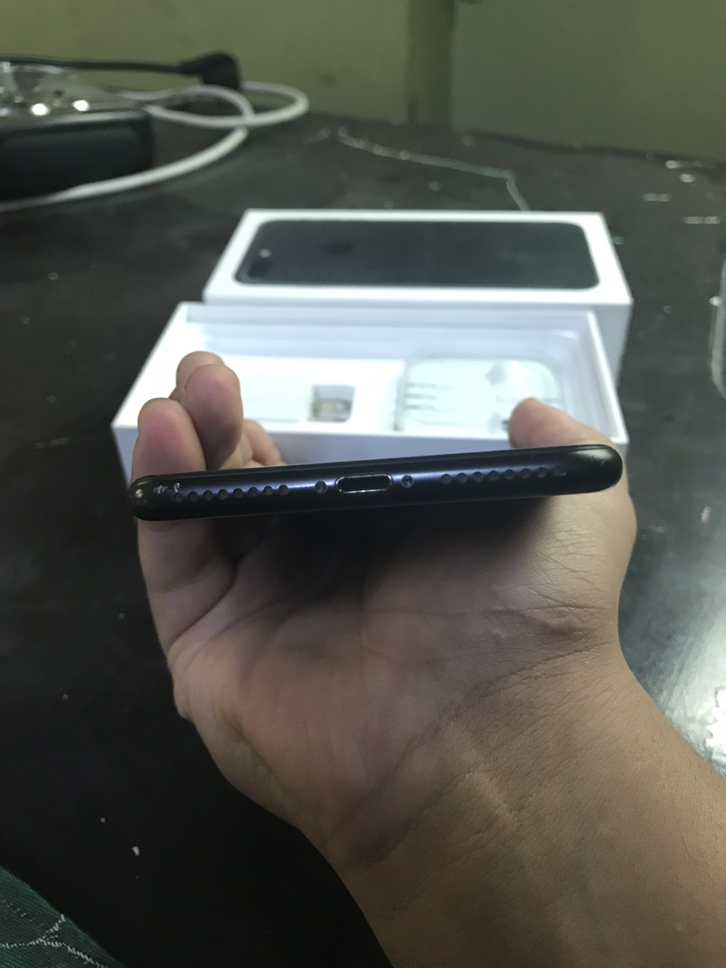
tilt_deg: -37.9
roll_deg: +4.7
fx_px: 783
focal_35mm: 28
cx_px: 363
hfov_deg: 49.7
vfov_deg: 63.4
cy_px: 484
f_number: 1.8
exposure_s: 1/17
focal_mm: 3.99
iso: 100
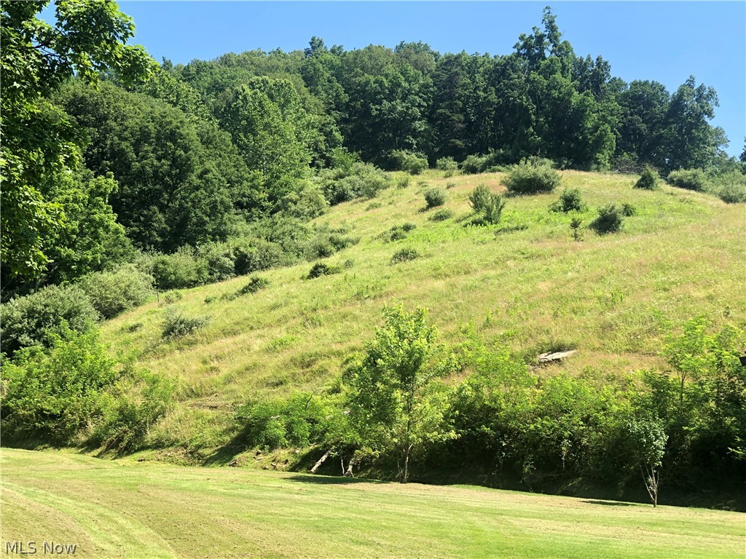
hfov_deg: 36.8
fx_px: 1121
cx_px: 373
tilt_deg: +7.9
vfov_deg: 28.0
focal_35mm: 52
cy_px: 280
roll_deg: +3.1
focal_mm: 6
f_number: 2.4
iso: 16
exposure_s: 1/403
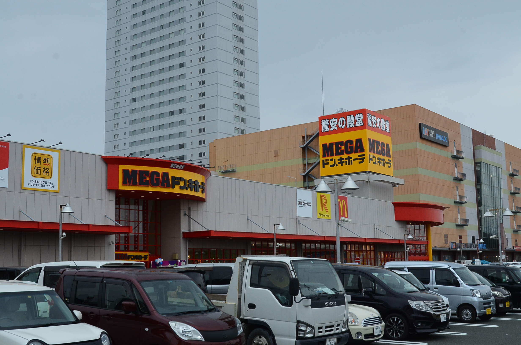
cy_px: 172
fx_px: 628
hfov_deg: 45.0
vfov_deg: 30.7
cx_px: 260
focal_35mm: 44
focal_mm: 29
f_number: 10
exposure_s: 1/400
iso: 800
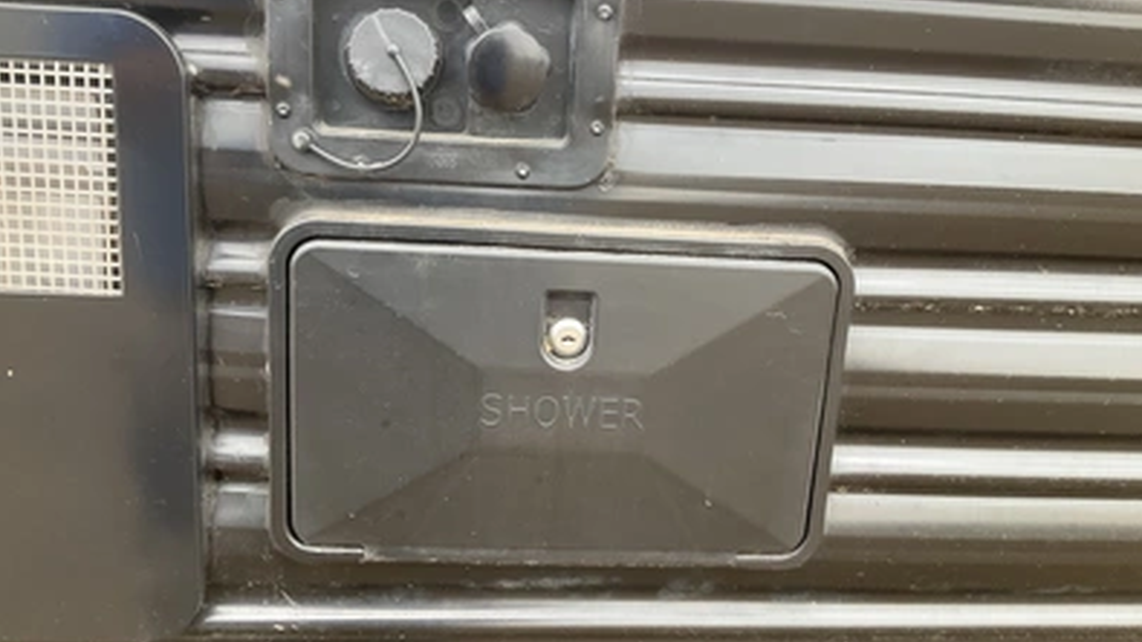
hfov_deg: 61.0
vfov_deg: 36.6
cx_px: 575
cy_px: 283
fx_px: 969
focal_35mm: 32
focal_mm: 3
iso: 64
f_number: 1.8
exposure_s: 1/66
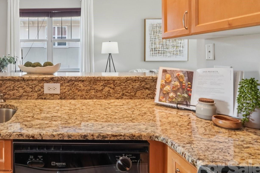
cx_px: 48
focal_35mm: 26
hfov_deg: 62.4
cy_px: 58
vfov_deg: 48.3
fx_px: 190
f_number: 8
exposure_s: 1/10
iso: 400
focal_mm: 10.5
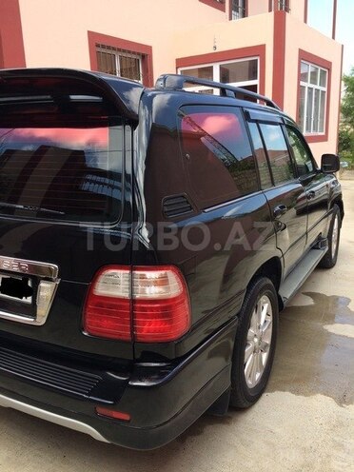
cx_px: 177
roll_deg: +2.5
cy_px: 236
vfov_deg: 61.7
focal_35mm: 29
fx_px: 395
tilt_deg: -13.9
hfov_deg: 48.2
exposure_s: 1/562
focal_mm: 4.15
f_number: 2.2
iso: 32
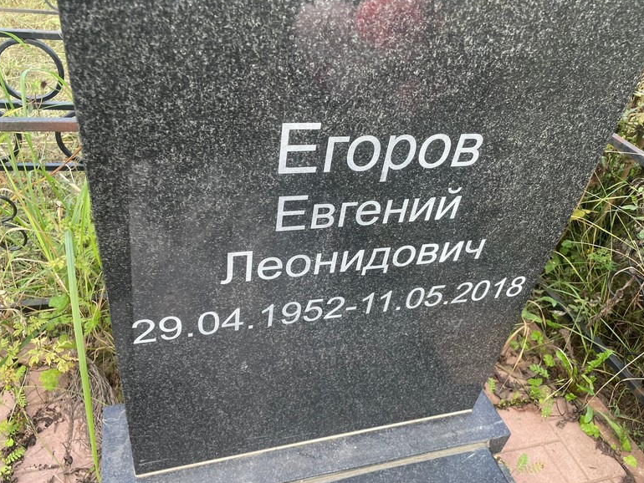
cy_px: 247
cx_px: 313
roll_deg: -1.9
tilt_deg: -33.9
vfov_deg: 51.4
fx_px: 502
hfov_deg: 65.3
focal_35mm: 27
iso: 32
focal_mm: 4.2
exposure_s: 1/132
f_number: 1.6
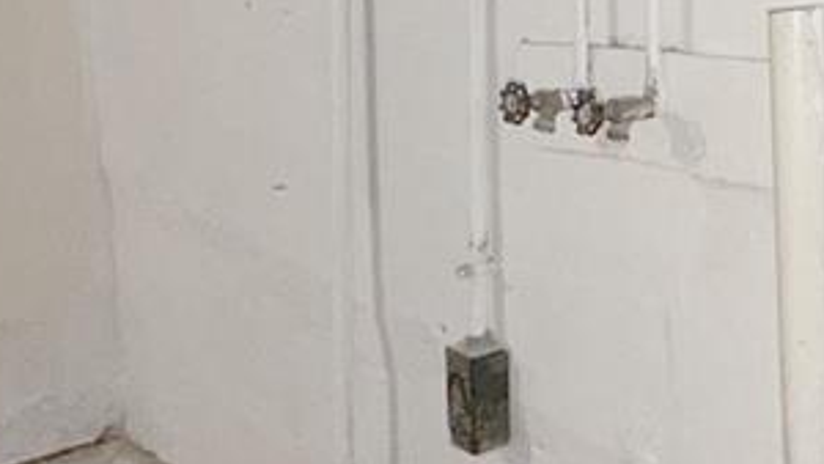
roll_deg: -1.2
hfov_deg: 31.3
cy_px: 33
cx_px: 1057
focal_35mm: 52
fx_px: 1137
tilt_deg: -8.2
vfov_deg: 22.4
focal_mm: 2.22
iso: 160
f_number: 2.2
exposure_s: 1/60
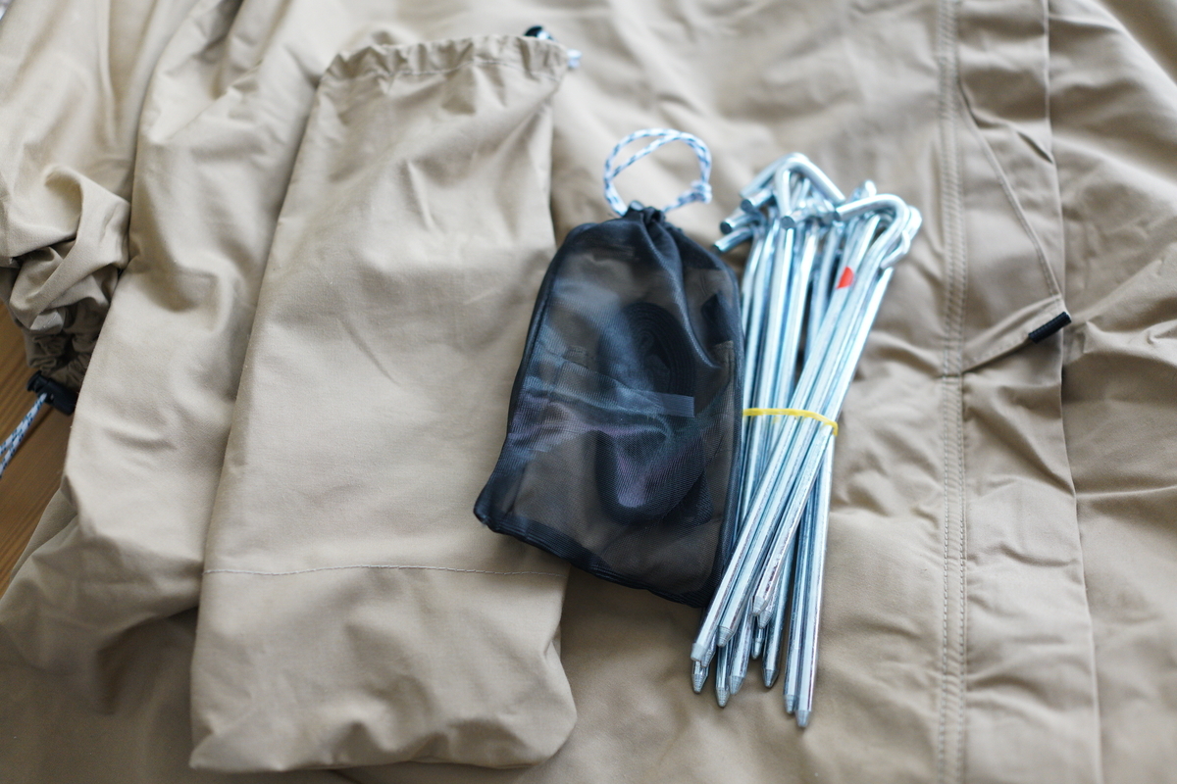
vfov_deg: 37.9
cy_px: 392
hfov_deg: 54.4
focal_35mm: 35
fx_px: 1144
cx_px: 588
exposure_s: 1/100
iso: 1600
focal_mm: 35
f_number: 2
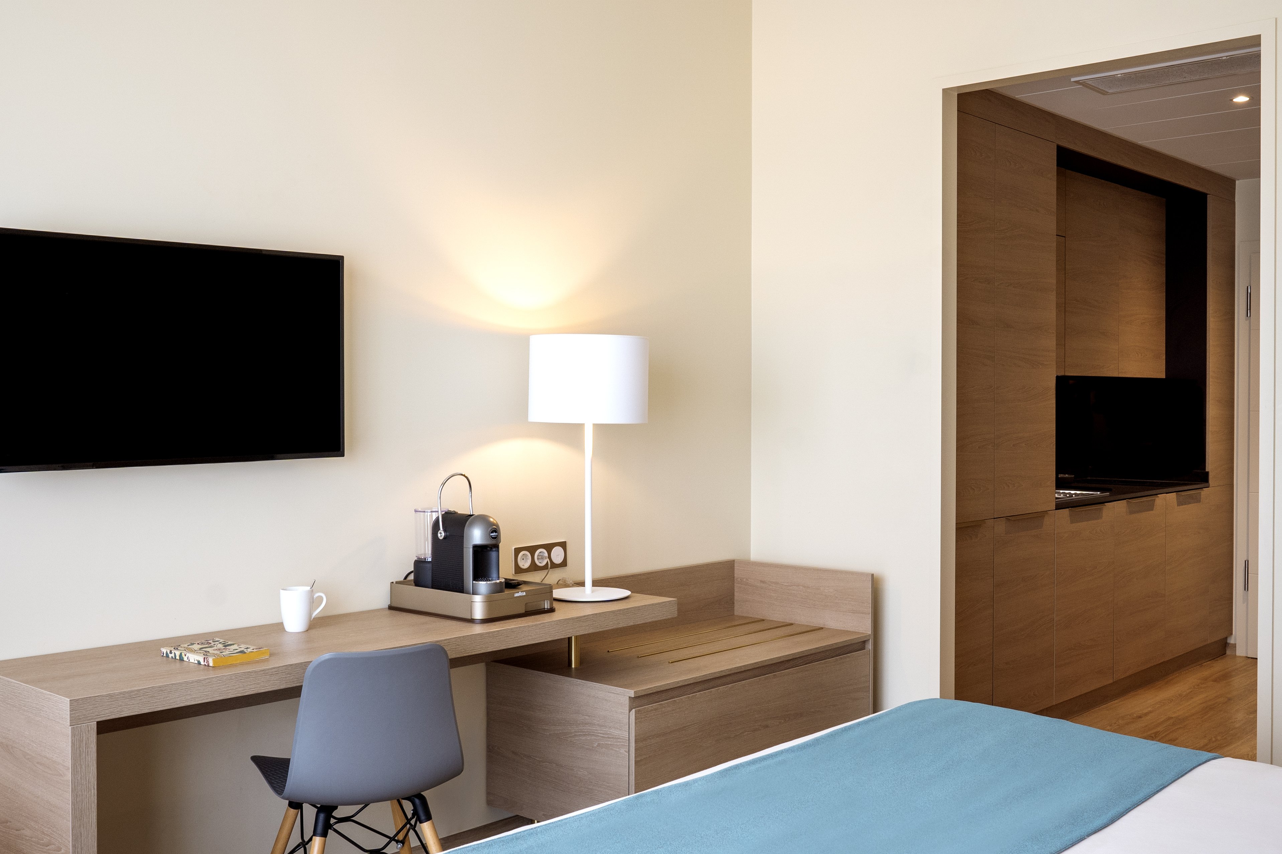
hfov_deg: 51.9
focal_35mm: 37
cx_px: 632
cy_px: 427
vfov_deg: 35.9
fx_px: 1317
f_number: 8
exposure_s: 1/13
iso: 800
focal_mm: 24
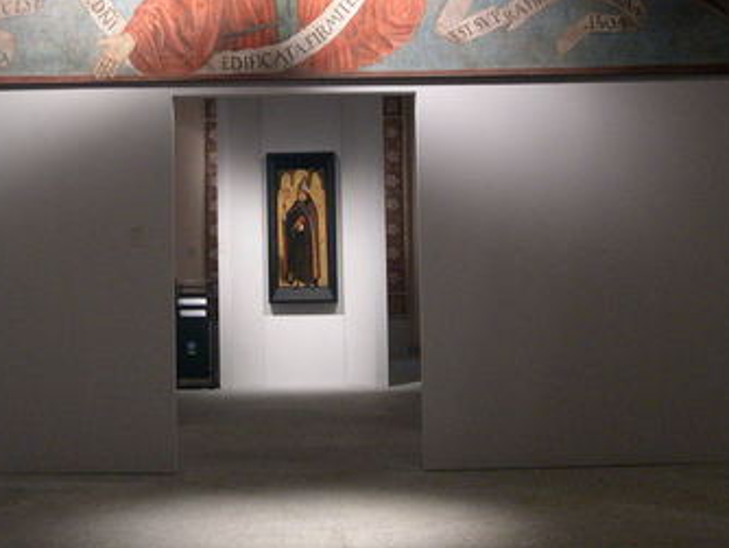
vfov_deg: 25.0
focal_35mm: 58
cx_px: 286
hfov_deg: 33.1
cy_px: 136
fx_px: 1222
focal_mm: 8
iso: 400
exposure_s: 1/63.6
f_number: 2.8
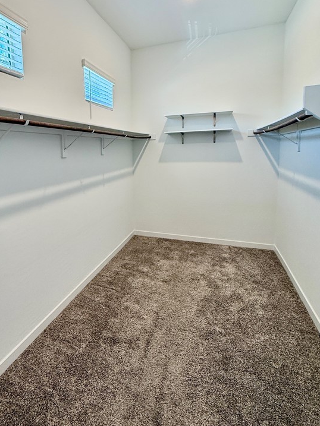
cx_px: 120
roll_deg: +0.9
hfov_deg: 65.0
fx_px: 246
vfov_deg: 81.1
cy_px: 178
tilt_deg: -5.7
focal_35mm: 20
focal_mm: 2.22
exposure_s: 1/120
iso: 200
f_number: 2.2
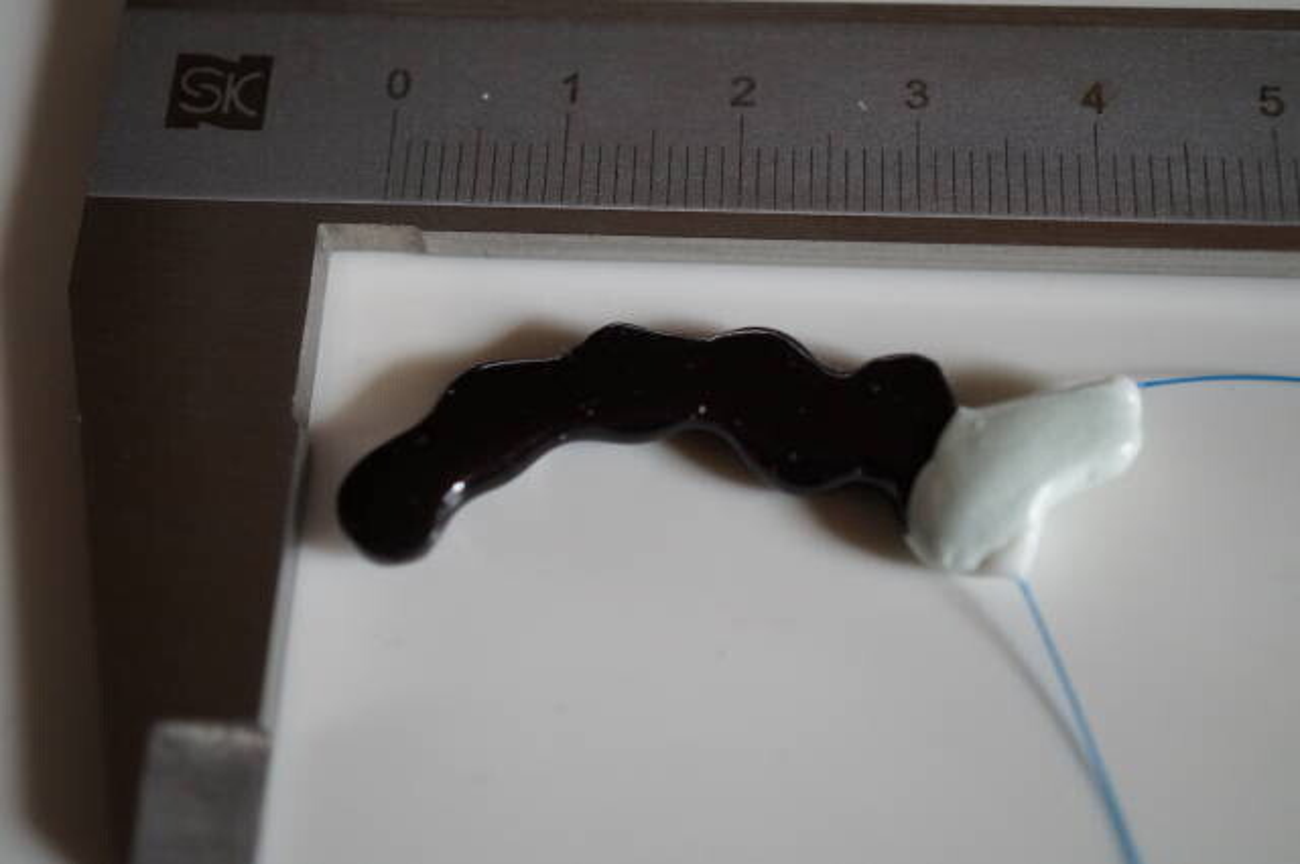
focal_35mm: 45
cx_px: 650
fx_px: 1623
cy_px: 432
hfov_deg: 43.7
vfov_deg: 29.8
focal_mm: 30
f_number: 4
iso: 1000
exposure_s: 1/60
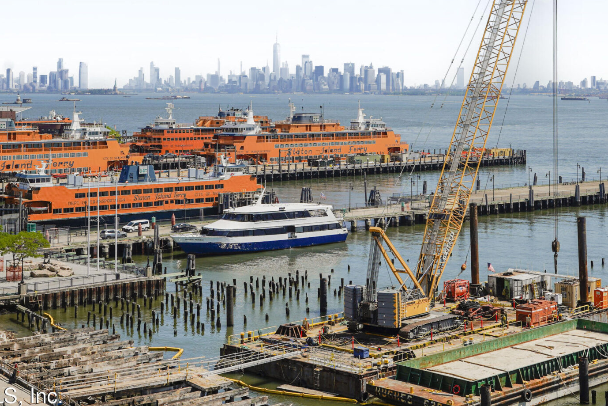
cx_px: 341
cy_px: 53
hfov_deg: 30.9
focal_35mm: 65
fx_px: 1098
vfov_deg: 20.6
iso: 100
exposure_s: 1/640
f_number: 8
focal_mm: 35
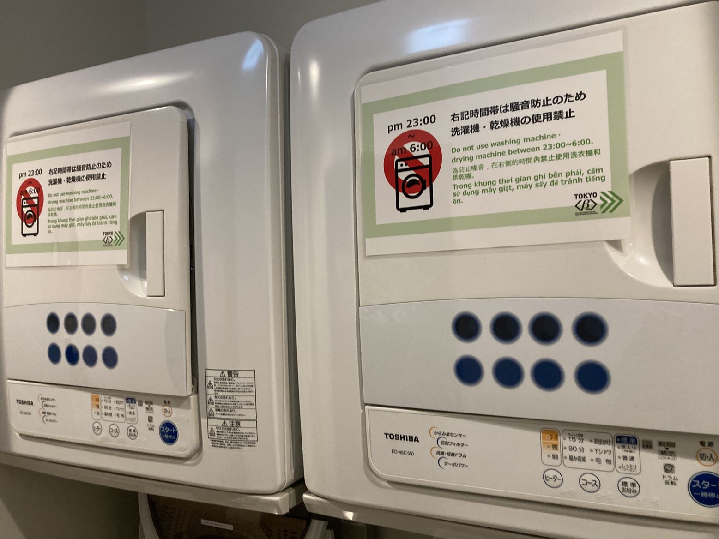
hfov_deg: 61.7
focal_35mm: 29
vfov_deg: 48.2
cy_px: 263
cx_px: 357
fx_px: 602
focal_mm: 3.99
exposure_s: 1/60
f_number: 1.8
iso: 200
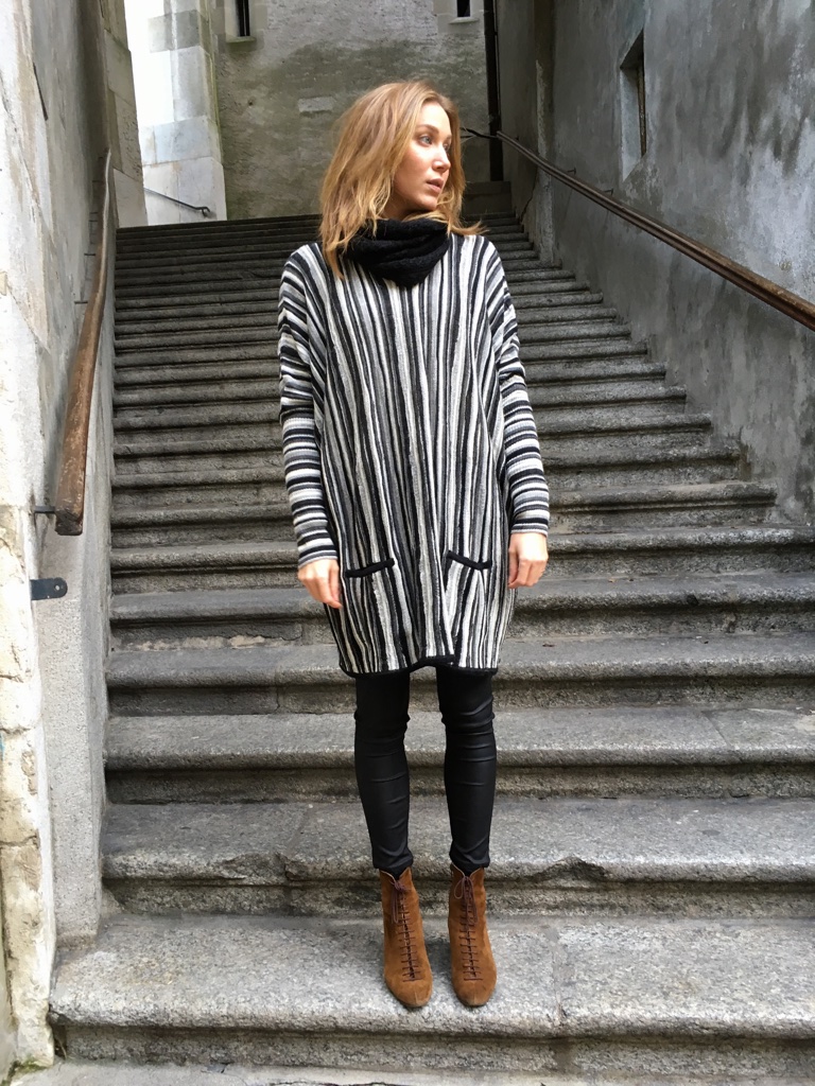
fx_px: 910
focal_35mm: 29
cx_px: 408
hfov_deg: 48.2
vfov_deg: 61.7
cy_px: 543
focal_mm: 4.15
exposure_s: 1/33
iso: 100
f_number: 2.2
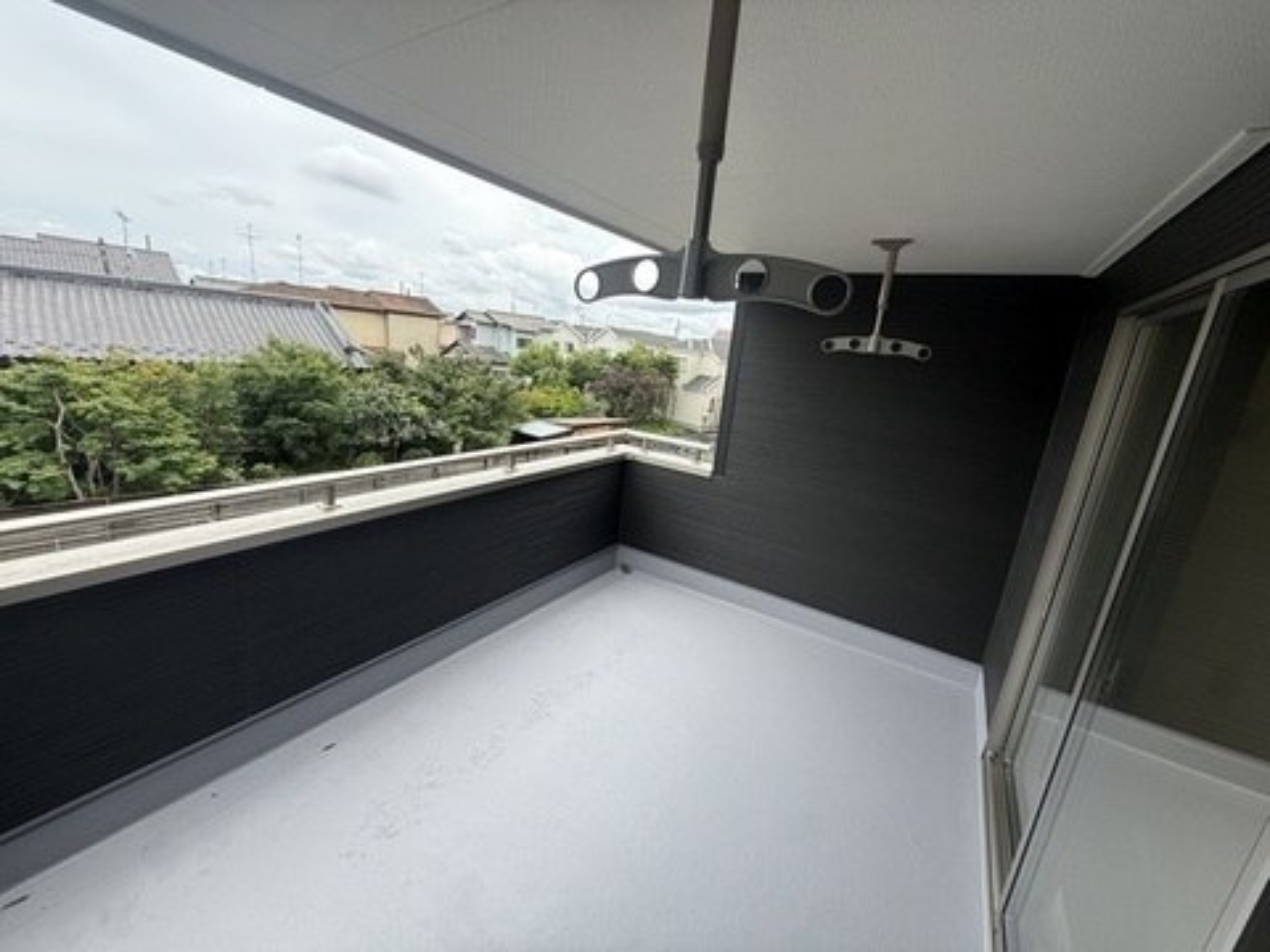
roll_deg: -5.9
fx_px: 514
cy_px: 476
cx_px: 635
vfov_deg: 85.7
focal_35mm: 14
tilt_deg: -14.5
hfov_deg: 102.1
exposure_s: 1/914
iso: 64
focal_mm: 2.22
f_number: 2.2
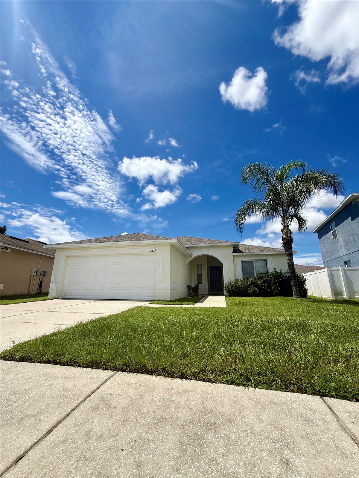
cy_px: 239
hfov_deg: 85.7
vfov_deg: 102.1
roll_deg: -0.2
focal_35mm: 14
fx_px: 194
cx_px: 180
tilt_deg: +14.6
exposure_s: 1/3460
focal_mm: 2.22
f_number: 2.2
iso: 50
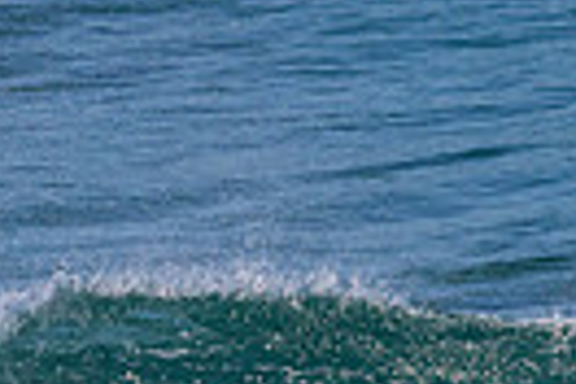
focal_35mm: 1757
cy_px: 569
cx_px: -192
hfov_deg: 1.2
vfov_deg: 0.8
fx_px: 28110
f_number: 11
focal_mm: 400
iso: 1100
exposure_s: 1/2000
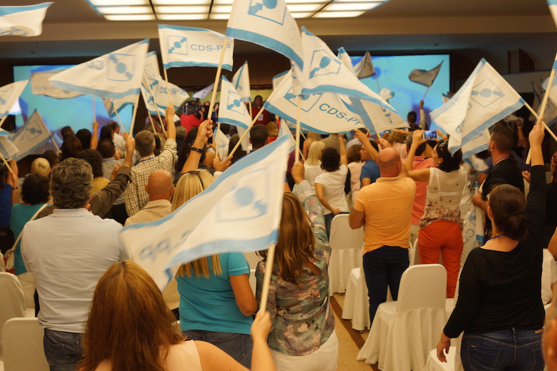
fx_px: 696
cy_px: 142
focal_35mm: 45
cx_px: 224
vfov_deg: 29.7
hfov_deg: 43.4
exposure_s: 1/80
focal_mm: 24
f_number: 3.2
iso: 500
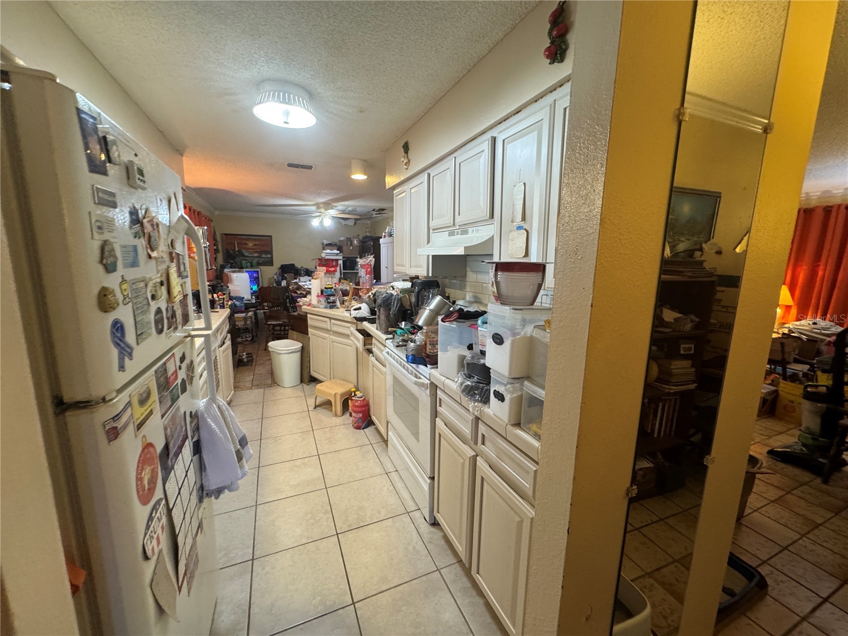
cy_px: 318
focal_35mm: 14
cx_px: 424
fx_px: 343
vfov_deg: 85.7
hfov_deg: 102.1
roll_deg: -0.8
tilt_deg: -10.9
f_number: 2.2
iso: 250
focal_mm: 2.22
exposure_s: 1/60
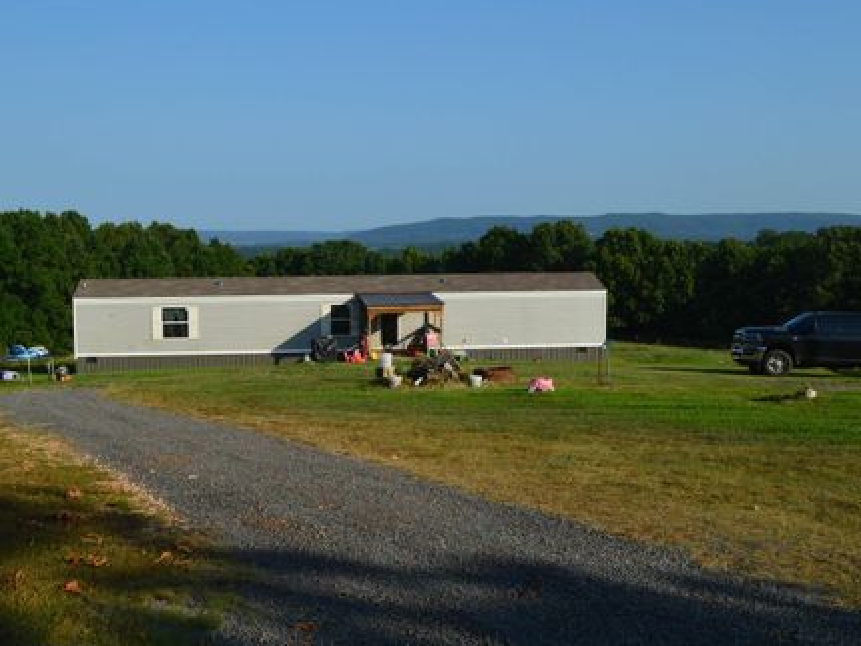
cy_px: 323
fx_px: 995
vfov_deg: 36.0
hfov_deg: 46.7
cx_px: 371
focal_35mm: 40
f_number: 11
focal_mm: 24
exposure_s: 1/500
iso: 400
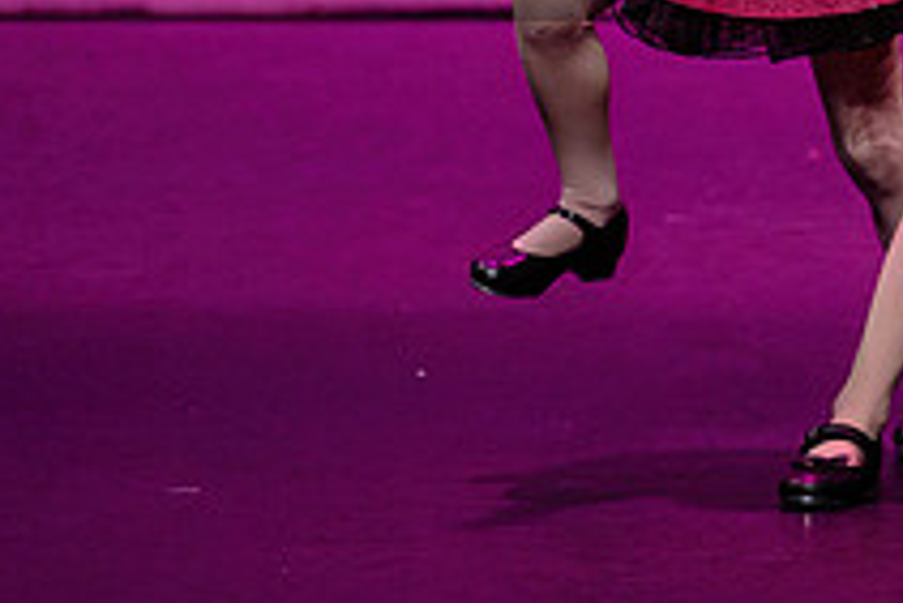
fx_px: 17620
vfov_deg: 2.0
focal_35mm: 702
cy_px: -236
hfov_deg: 2.9
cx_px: 828
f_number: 2.8
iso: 1250
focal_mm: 200
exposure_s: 1/320
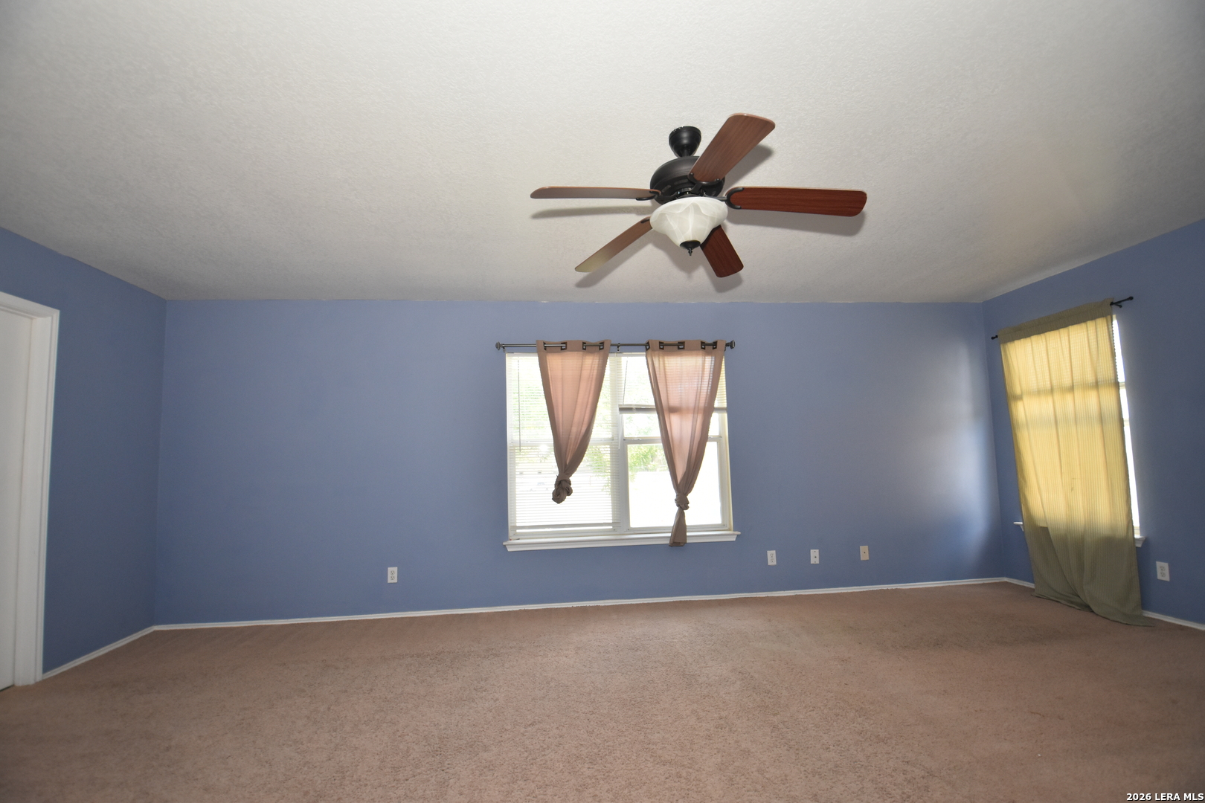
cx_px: 602
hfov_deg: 100.4
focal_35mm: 15
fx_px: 502
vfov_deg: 77.3
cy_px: 402
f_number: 4.5
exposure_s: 1/160
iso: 800
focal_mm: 10
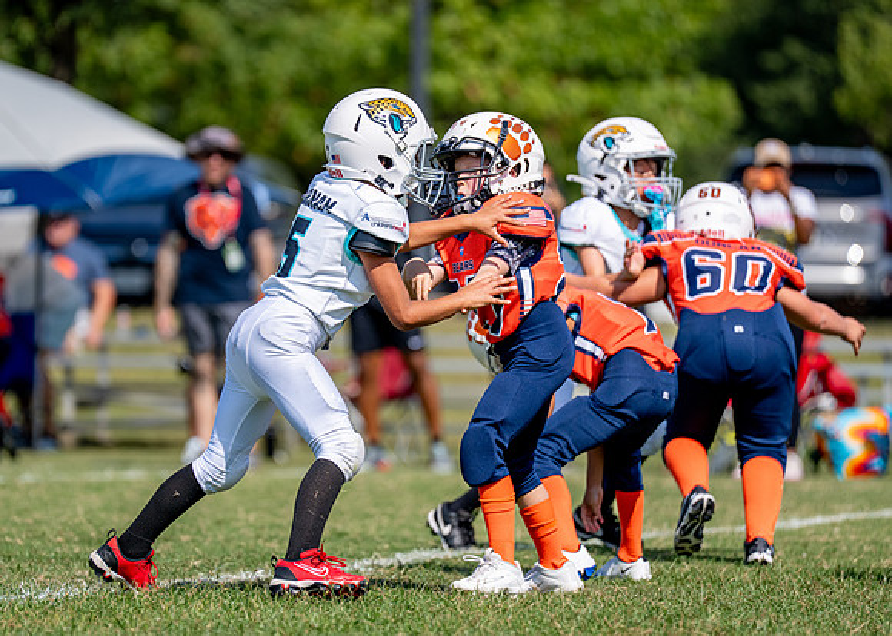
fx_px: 7234
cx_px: 356
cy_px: 323
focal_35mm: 286
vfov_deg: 5.0
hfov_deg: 7.1
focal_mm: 200
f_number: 2.8
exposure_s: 1/5000
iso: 200
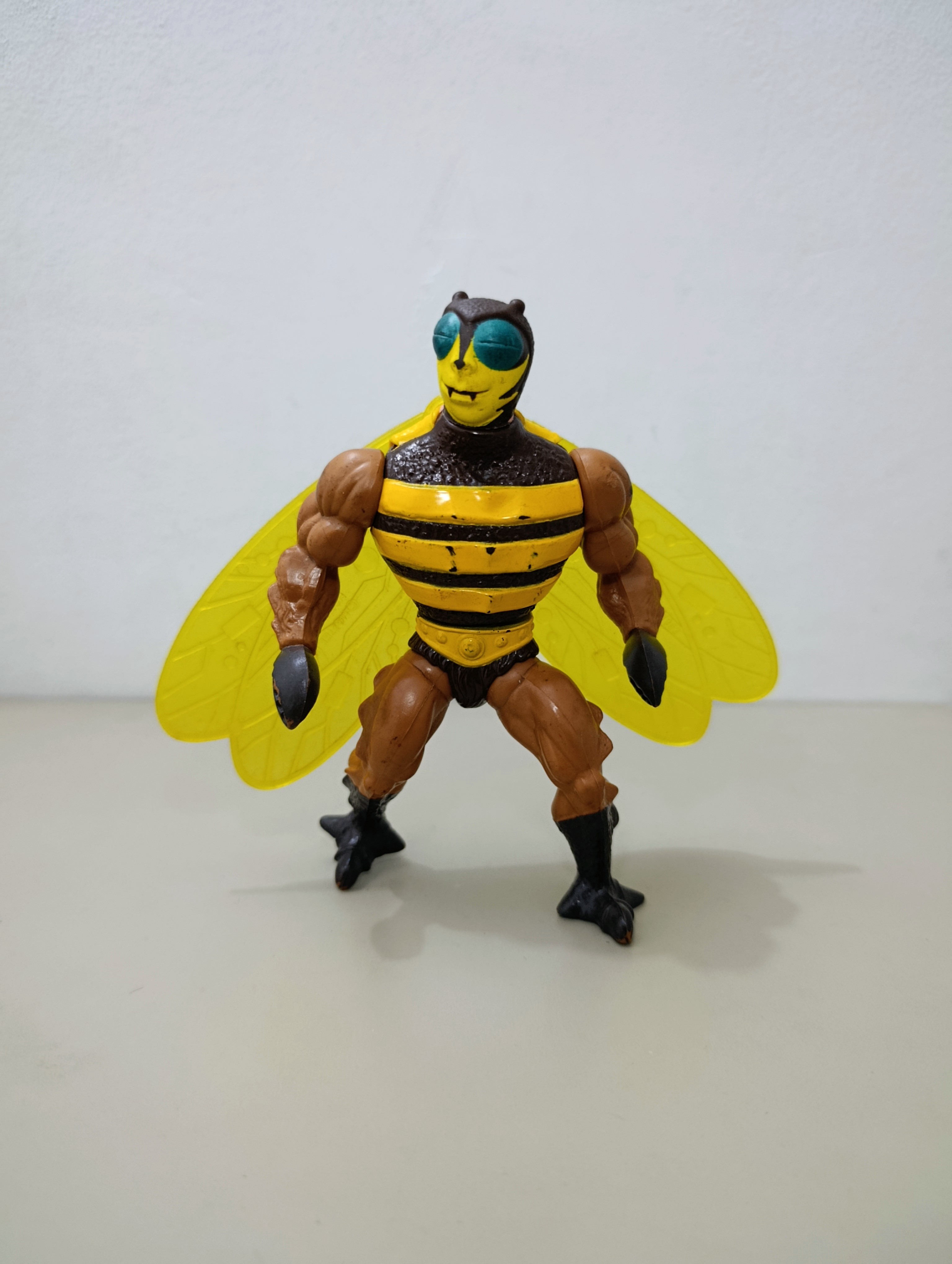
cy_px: 632
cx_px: 476
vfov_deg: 73.8
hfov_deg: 59.0
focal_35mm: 23
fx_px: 841
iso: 1329
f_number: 1.65
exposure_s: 1/33.3
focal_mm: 6.11
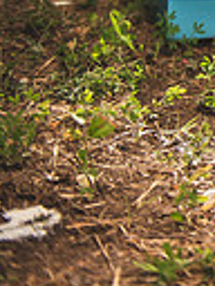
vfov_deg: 15.4
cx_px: 593
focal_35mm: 122
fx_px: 1010
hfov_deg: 9.9
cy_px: -90
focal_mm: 28
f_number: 2.8
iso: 100
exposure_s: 1/800
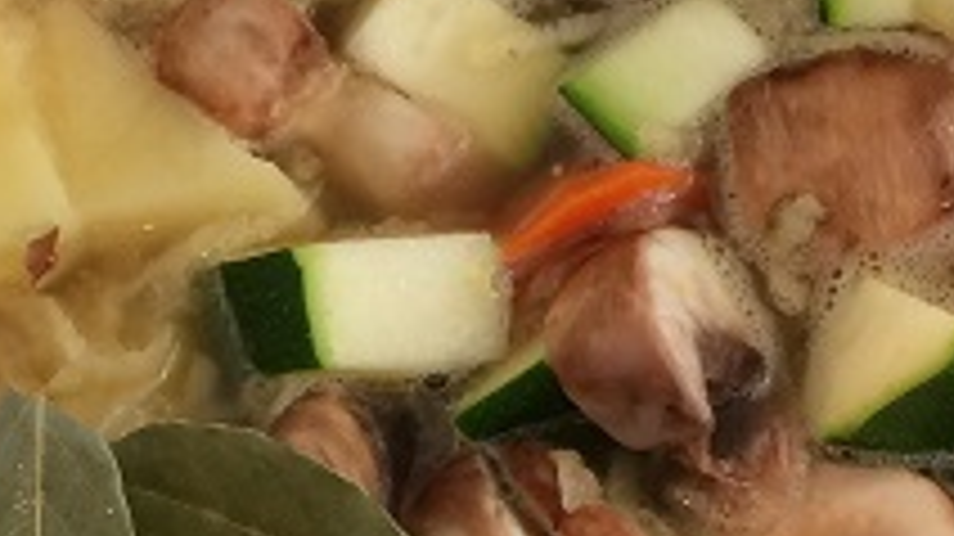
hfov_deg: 18.3
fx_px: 2958
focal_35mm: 117
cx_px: 479
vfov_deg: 10.2
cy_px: 613
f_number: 2.2
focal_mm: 4.15
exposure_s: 1/30
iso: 50
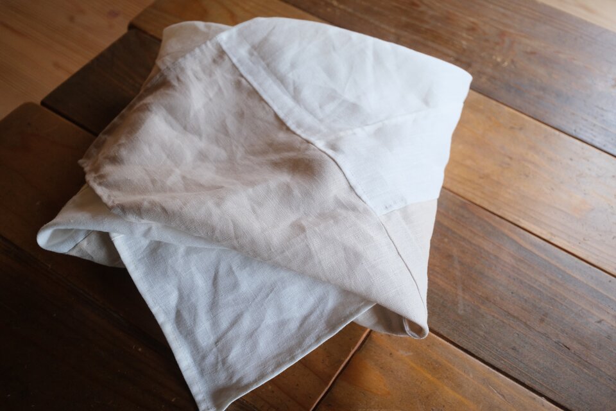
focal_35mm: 45
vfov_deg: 29.9
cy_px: 206
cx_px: 308
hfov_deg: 43.6
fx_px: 770
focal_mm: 30
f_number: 2.8
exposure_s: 1/100
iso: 1250
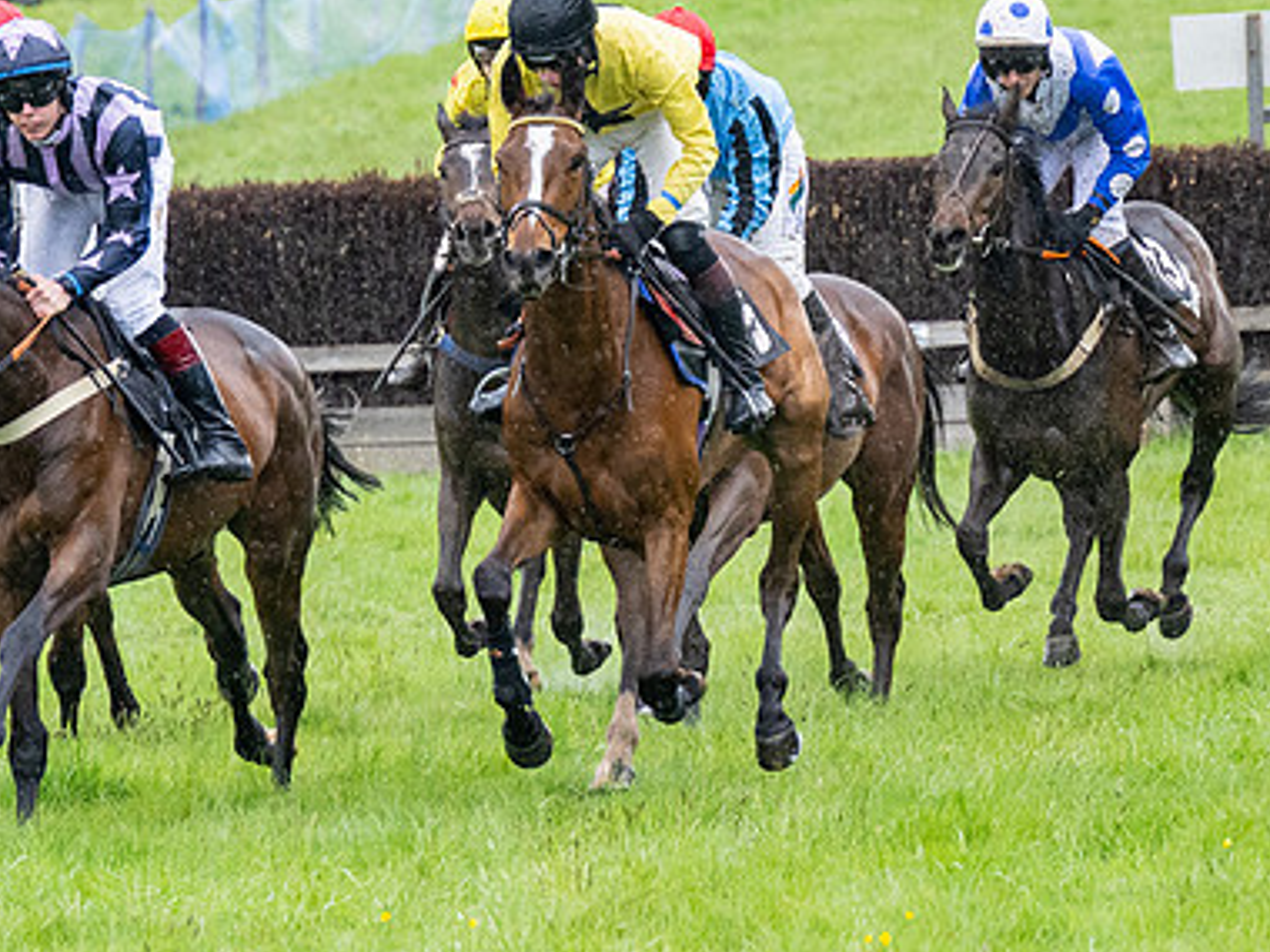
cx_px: 163
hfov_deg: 3.5
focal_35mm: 569
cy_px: 325
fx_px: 20876
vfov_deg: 2.6
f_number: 4
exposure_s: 1/1000
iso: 1000
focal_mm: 165
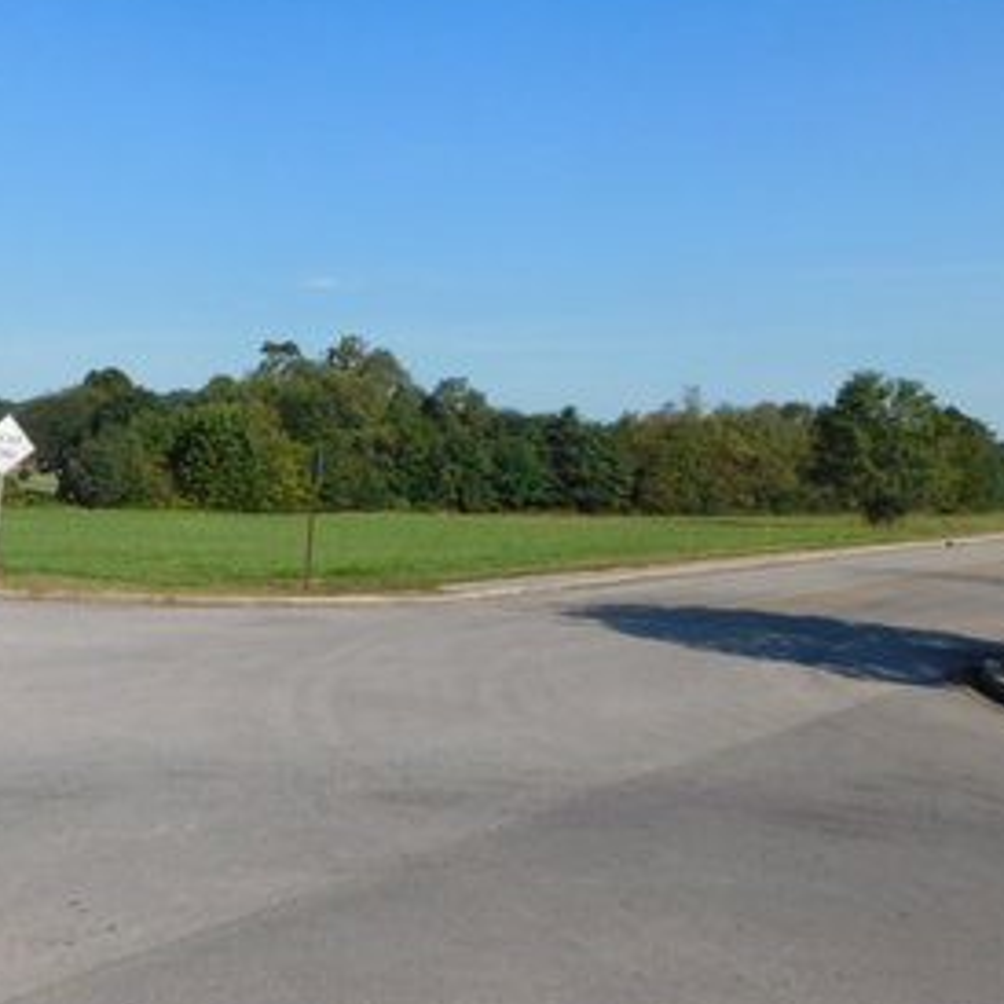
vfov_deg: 43.4
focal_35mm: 38
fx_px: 1247
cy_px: 355
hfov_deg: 42.0
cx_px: 209
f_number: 6
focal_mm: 4
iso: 125
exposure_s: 1/500
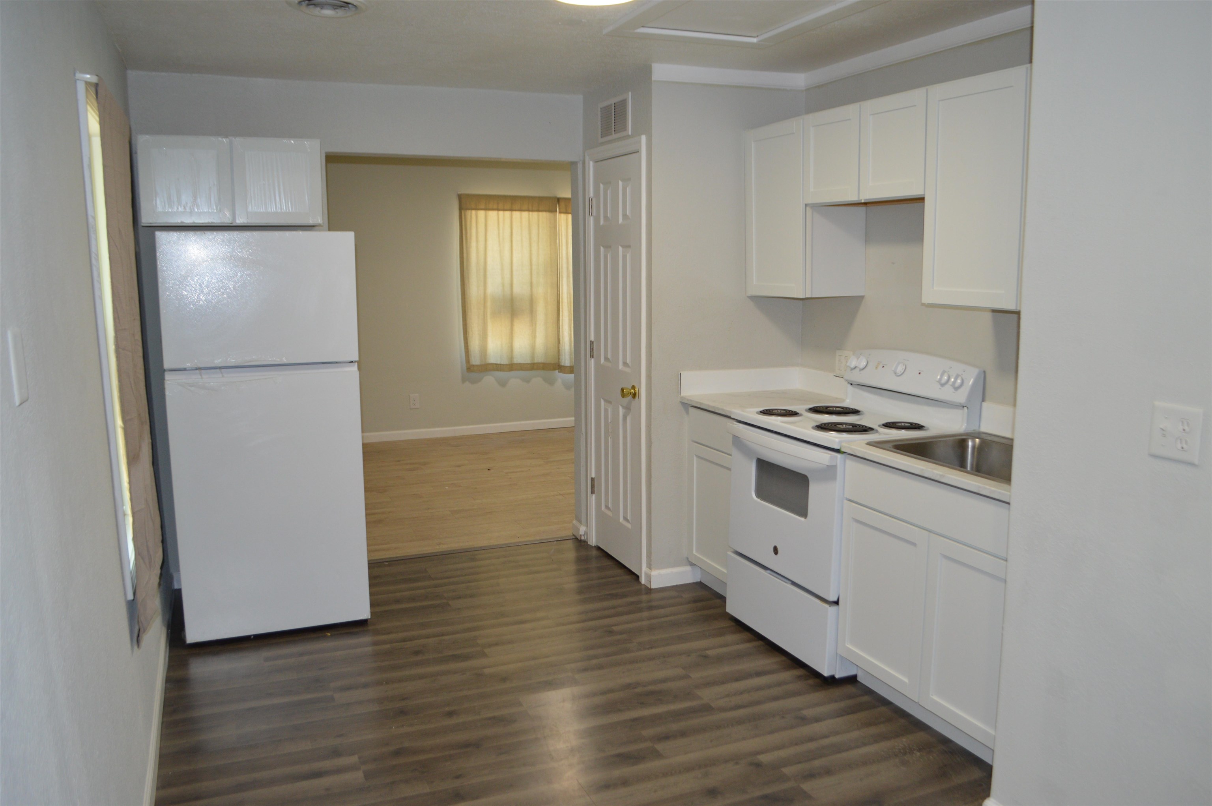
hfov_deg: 67.4
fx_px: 908
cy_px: 403
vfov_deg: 47.8
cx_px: 606
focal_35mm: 27
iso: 400
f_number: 3.5
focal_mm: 18
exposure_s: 1/60
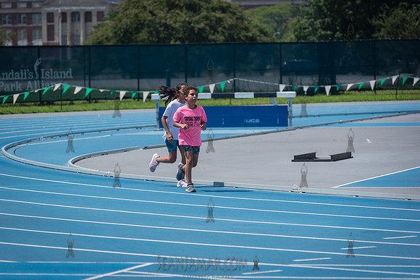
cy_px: 145
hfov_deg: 10.3
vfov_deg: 6.9
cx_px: 173
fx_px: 2336
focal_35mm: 200
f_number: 4.5
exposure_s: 1/2500
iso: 250
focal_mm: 170
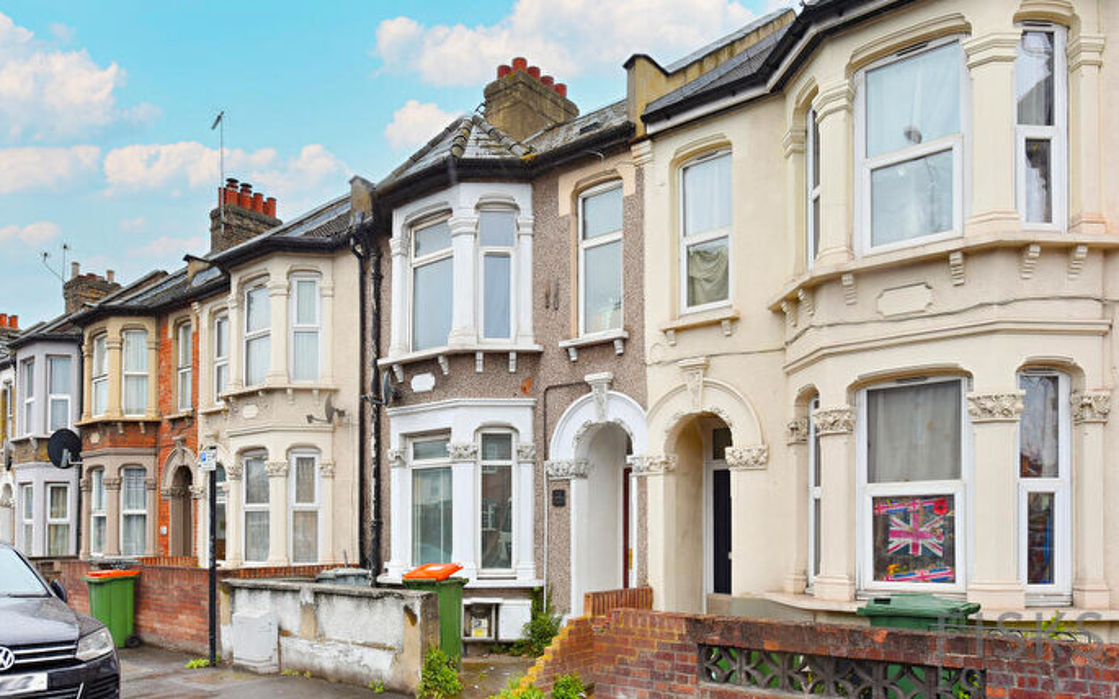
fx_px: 762
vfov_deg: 49.3
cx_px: 568
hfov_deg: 72.5
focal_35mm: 25
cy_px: 356
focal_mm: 24
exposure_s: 1/160
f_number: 10
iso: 200
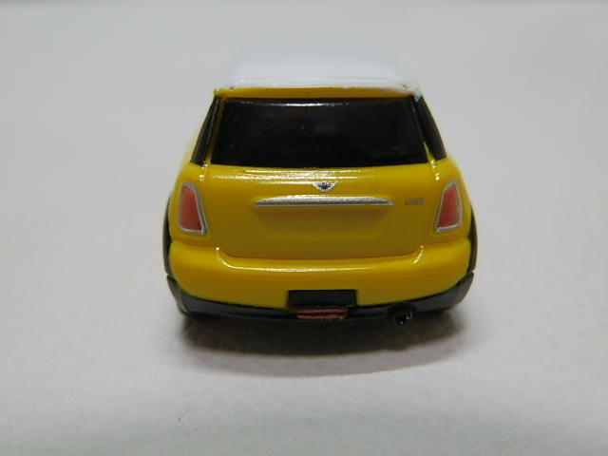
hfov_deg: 54.0
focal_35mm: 34
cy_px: 228
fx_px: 597
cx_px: 304
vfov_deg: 41.8
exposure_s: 1/25
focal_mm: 6.17
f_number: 3.5
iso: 200
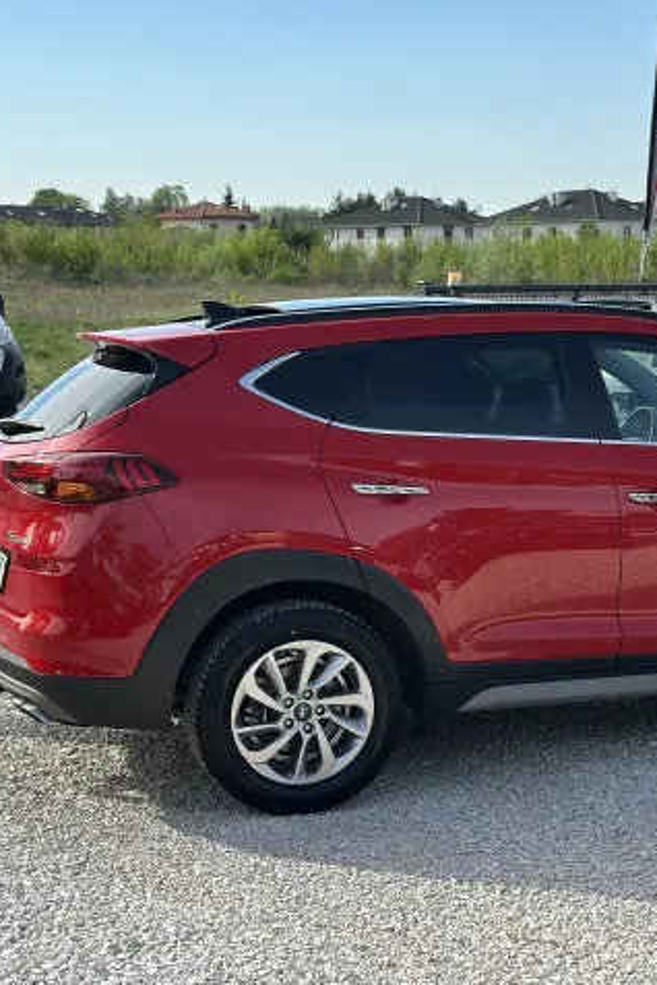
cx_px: 539
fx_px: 1834
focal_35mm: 67
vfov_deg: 30.1
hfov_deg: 20.1
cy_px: 494
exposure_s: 1/2203
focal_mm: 6.86
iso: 80
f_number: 1.78
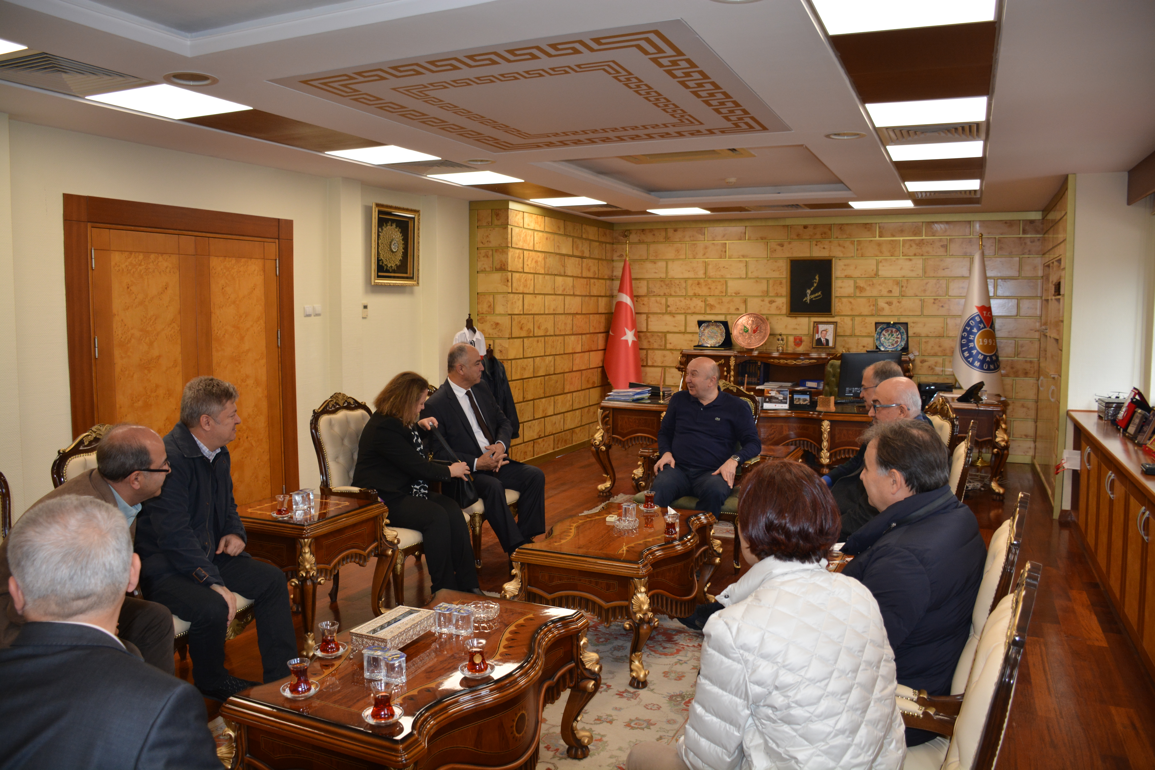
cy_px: 385
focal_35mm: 27
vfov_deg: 47.9
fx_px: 866
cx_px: 578
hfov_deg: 67.4
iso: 400
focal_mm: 18
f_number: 3.5
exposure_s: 1/125
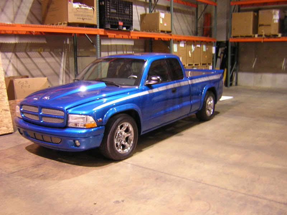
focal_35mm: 36
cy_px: 108
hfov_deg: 51.4
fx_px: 298
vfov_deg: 39.7
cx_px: 144
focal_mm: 4.7
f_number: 2.6
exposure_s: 1/3
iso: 326
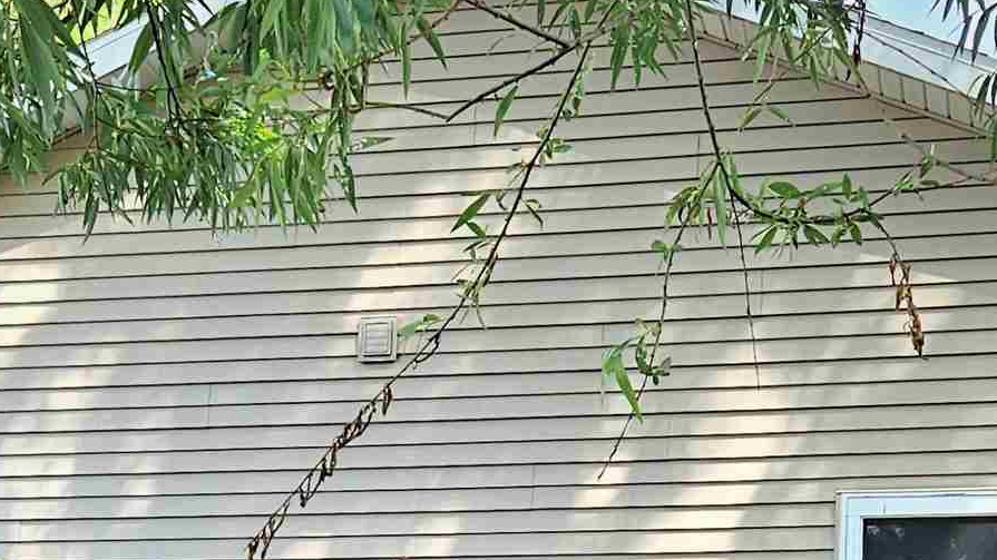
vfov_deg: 12.9
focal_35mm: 86
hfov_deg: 24.7
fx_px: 2273
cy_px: 955
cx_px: 432
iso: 25
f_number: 1.8
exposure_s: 1/185
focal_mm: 5.4
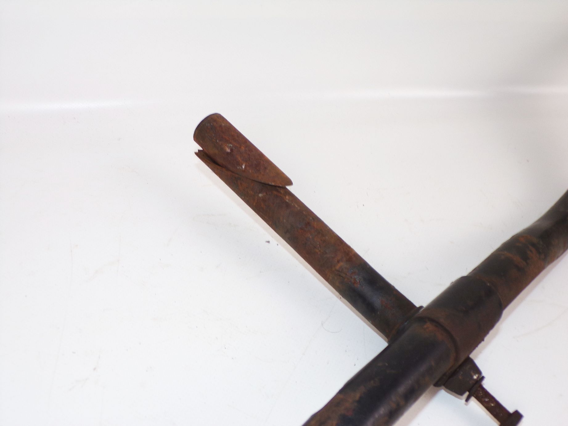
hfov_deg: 50.1
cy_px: 213
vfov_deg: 38.7
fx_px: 607
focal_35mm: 37
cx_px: 284
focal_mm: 6.6
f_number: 3.3
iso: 80
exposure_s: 1/42
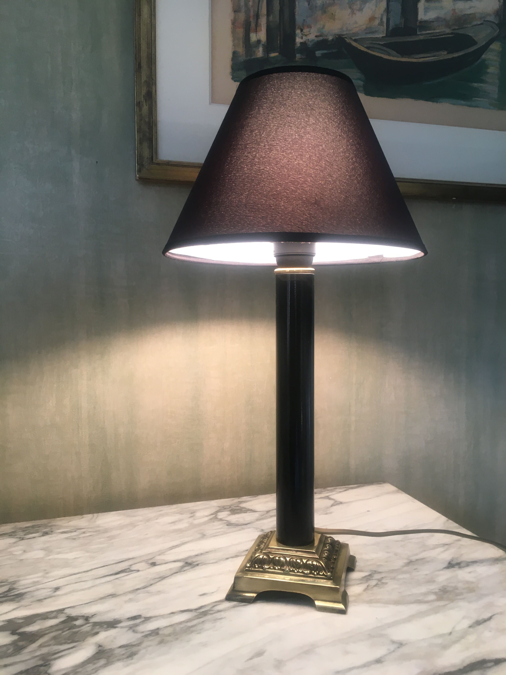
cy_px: 338
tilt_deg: -3.0
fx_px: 565
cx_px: 253
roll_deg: +0.8
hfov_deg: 48.2
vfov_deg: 61.7
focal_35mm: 29
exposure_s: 1/33
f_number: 2.2
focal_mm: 4.15
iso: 80
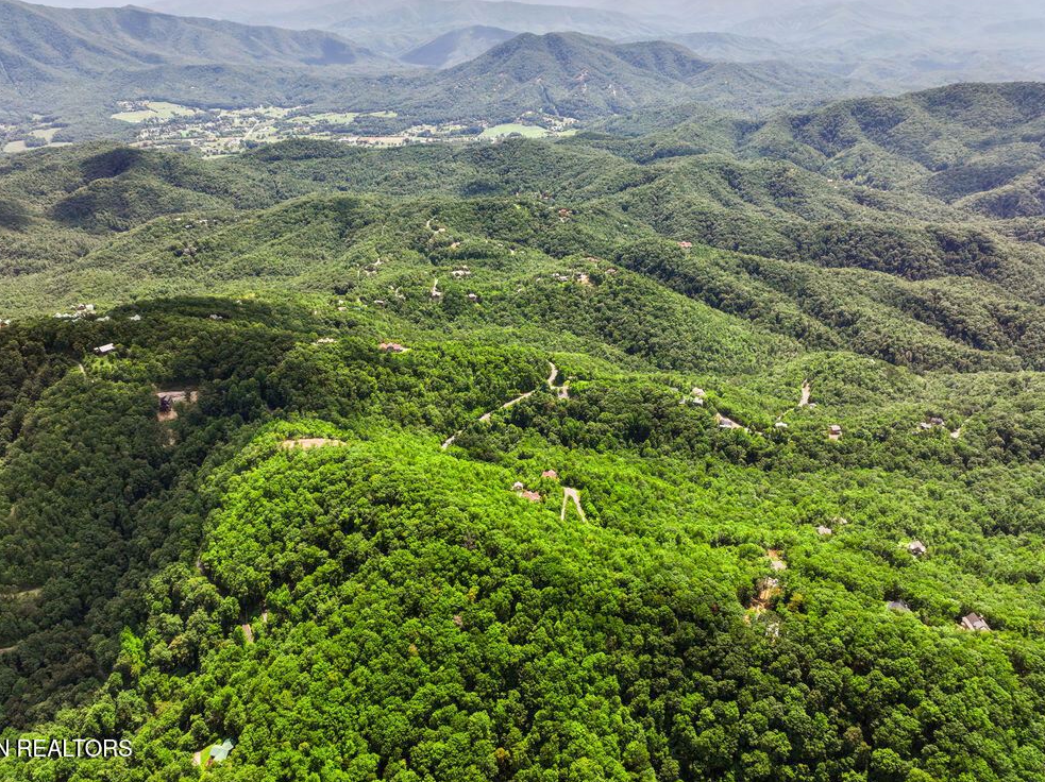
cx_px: 504
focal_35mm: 25
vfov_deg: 54.8
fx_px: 754
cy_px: 378
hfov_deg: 69.4
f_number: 2.8
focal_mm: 12.29
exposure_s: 1/50
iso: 120
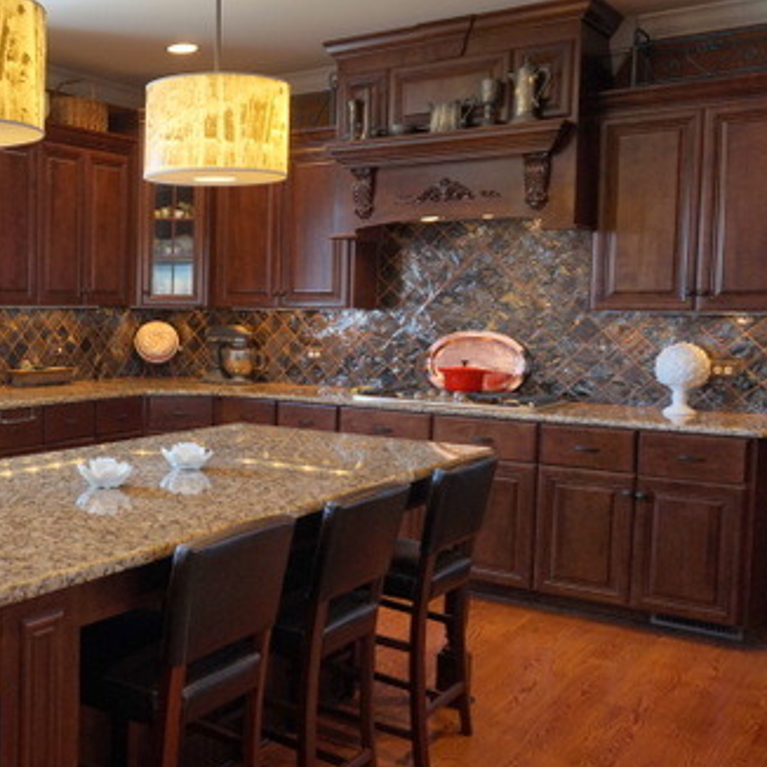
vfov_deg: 41.9
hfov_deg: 38.1
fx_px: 1003
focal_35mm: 40
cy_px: 372
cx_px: 33
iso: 250
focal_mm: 16
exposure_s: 1/60
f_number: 4
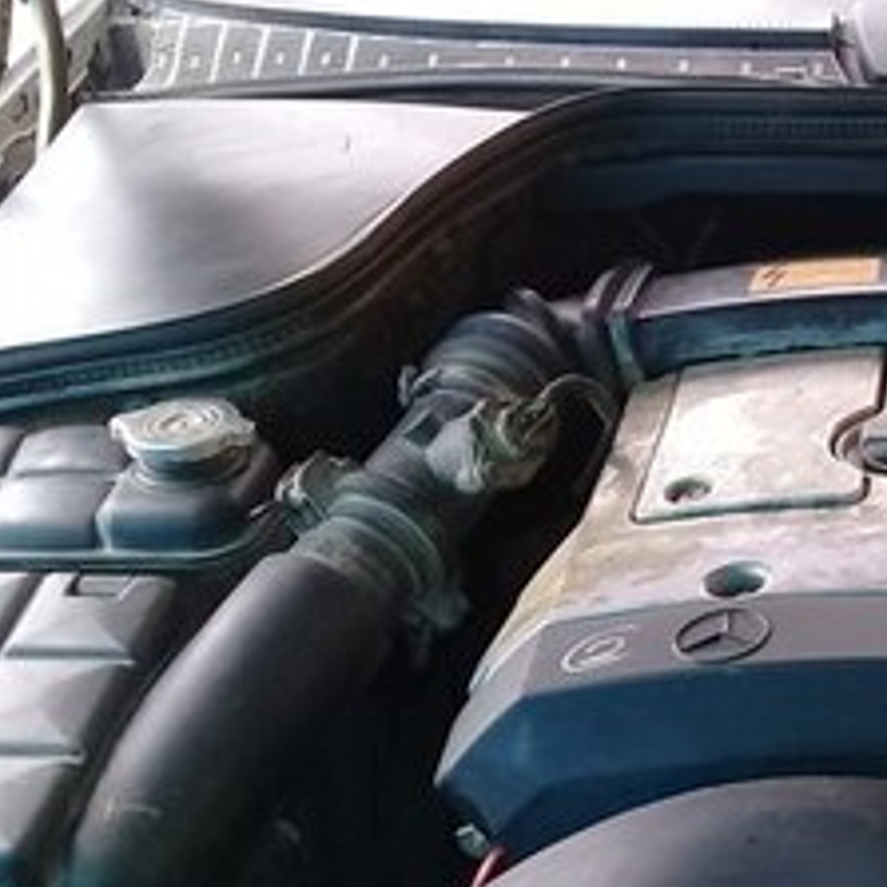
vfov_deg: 21.4
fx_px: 2348
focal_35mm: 81
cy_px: 491
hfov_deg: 20.2
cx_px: 1022
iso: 50
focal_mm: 3.3
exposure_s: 1/33
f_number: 2.2
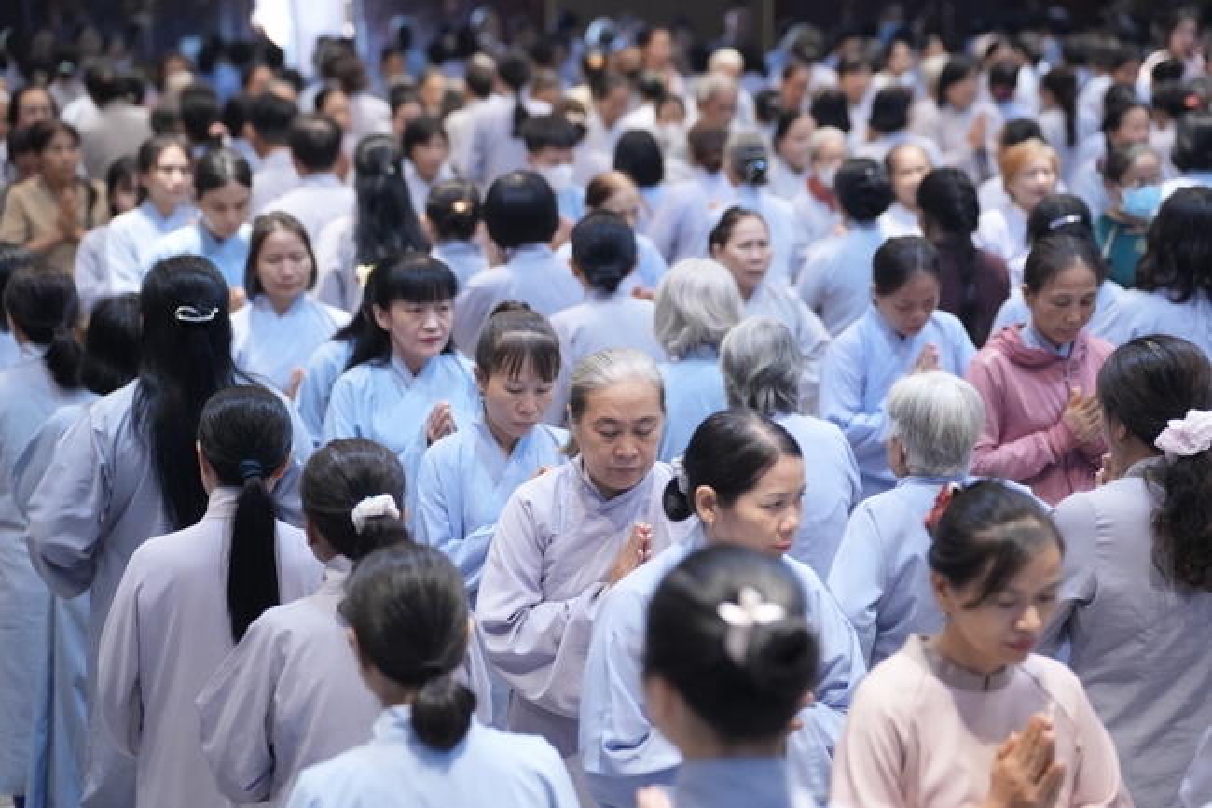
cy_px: 404
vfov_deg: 17.7
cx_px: 606
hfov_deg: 26.3
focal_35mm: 77
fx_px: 2592
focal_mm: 77
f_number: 2.5
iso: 5000
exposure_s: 1/320
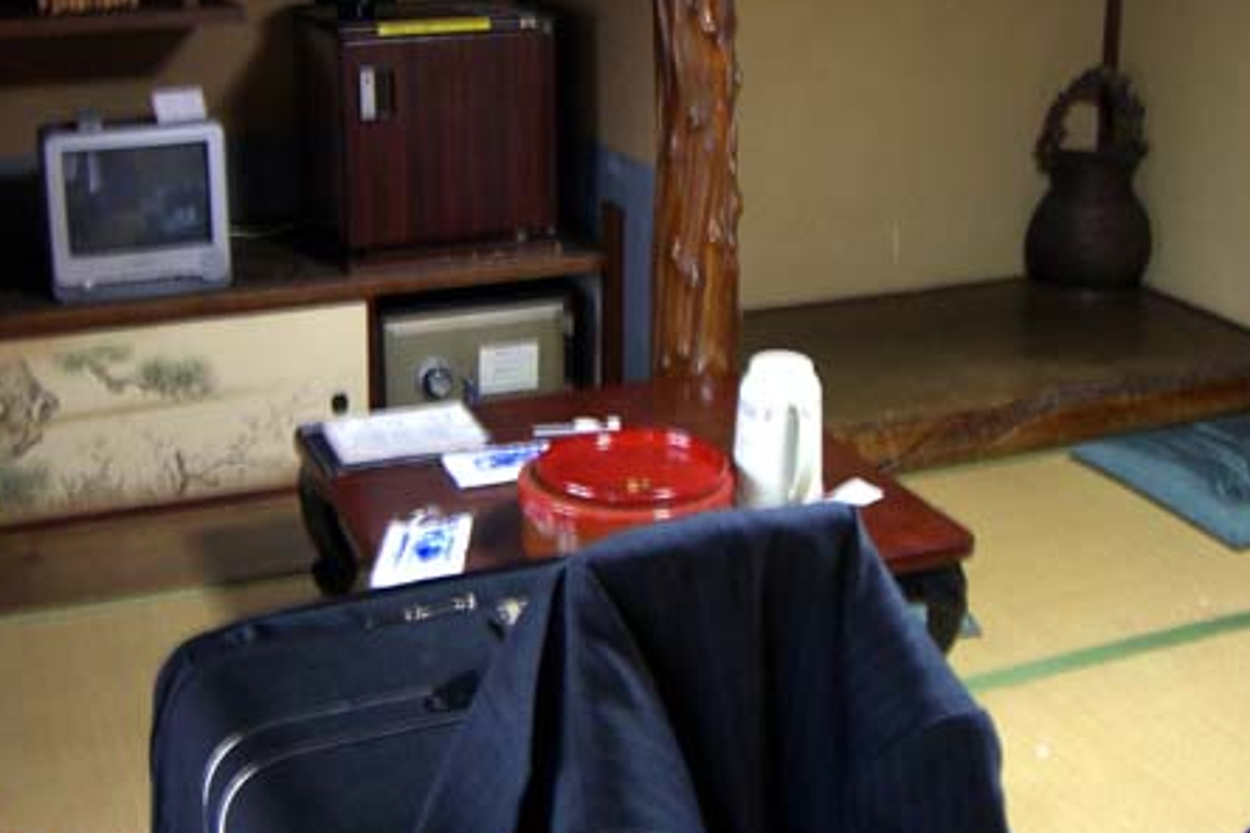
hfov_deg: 40.3
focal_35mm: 49
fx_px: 1701
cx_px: 572
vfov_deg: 27.5
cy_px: 328
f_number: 2.7
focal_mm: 6.2
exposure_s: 1/8
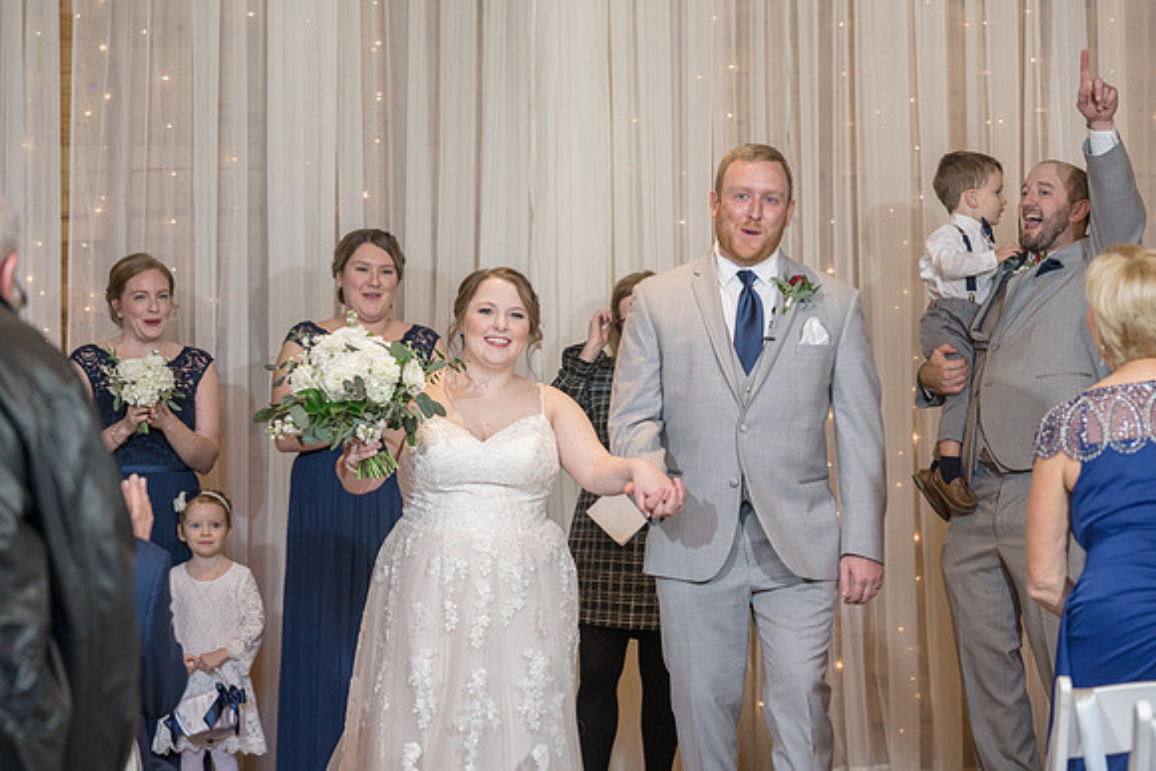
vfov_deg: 13.2
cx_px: 589
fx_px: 3345
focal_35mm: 104
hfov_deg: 19.6
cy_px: 388
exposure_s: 1/200
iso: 2000
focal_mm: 101
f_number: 4
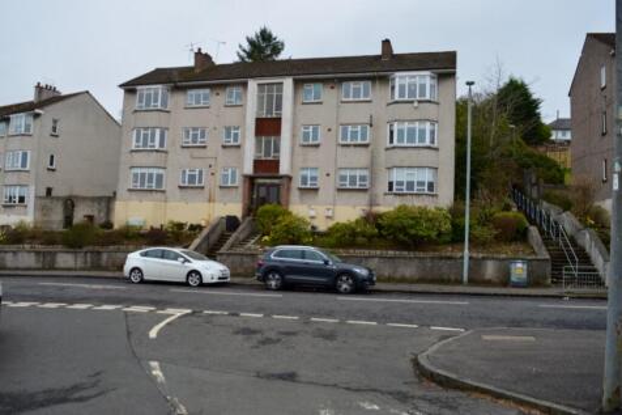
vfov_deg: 47.9
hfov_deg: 67.4
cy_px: 208
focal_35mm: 27
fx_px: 466
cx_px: 311
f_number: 5.6
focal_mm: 18
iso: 110
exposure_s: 1/125
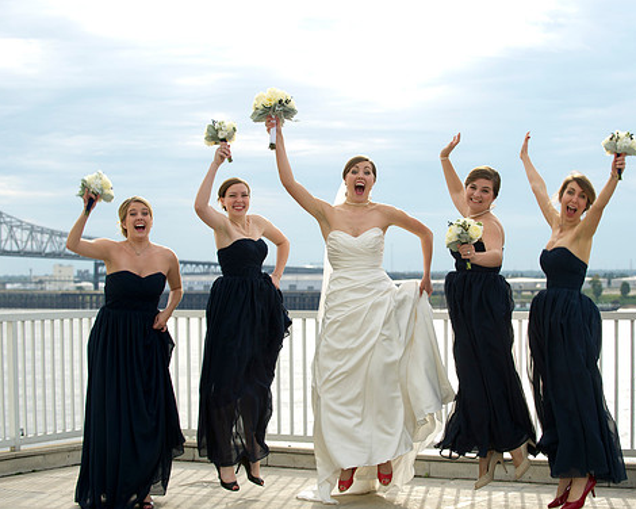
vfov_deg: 18.9
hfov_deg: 23.5
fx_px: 1525
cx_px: 355
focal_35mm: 81
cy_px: 260
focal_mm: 70
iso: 200
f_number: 4
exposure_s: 1/250
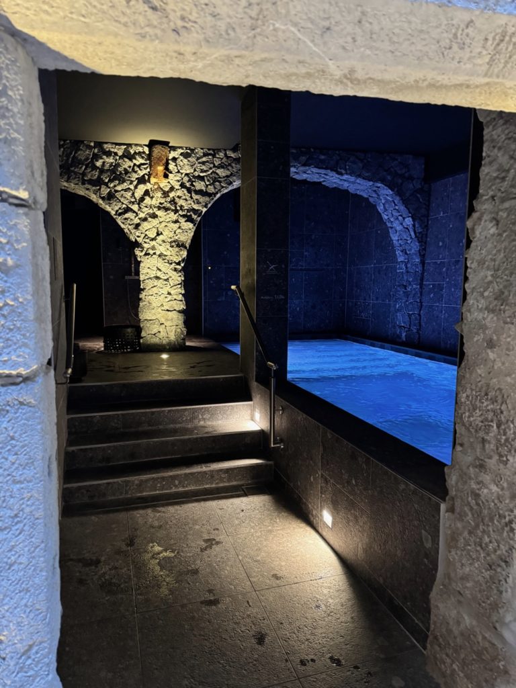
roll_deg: -0.9
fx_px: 477
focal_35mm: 24
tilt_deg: -5.8
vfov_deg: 71.6
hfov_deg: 56.8
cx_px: 258
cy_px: 344
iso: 800
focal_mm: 6.76
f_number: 1.78
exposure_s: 1/25
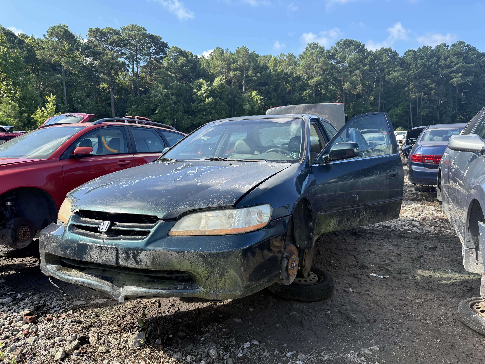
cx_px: 242
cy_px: 182
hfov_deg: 71.6
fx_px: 336
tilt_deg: -1.2
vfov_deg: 56.8
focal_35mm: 24
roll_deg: -2.9
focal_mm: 6.76
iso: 100
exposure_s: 1/1230
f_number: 1.78
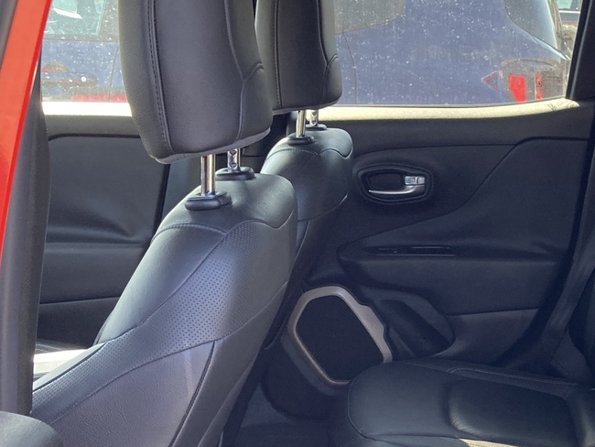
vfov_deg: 23.2
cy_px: 388
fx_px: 1066
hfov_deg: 29.0
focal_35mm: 62
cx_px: 607
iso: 64
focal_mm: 3.99
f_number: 1.8
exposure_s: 1/121
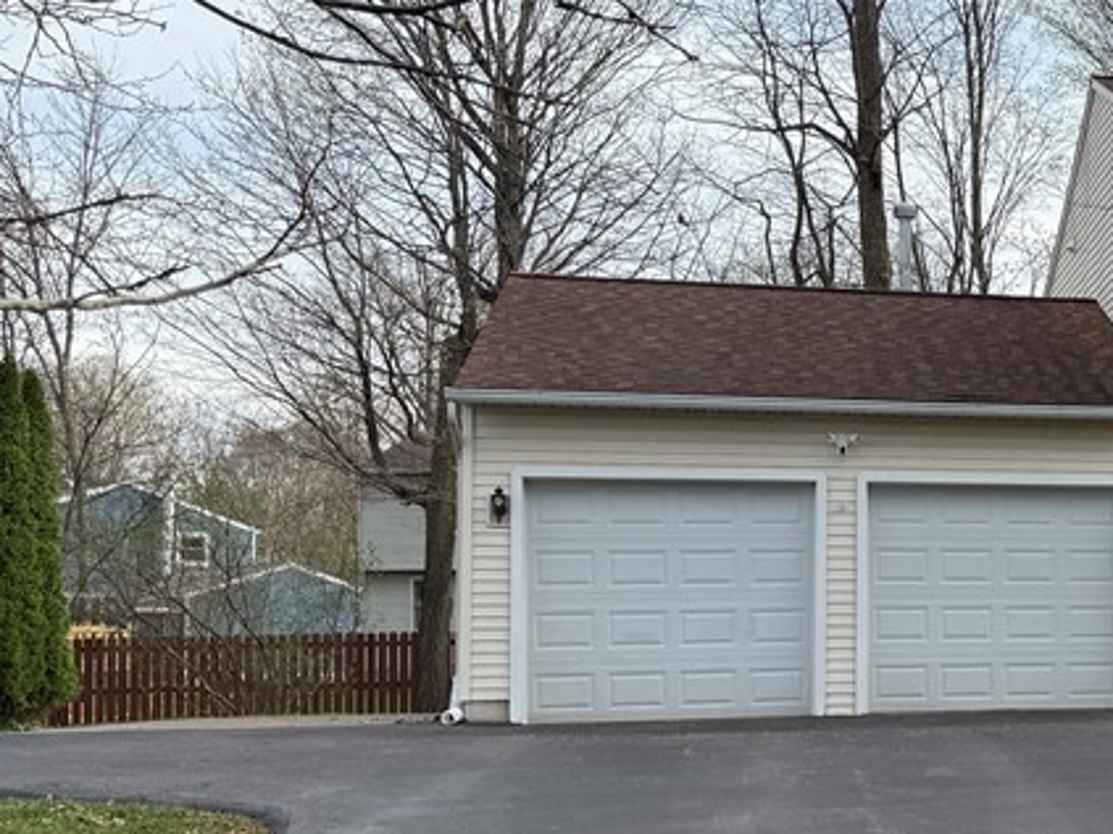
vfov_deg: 25.1
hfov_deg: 28.9
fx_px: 1864
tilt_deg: +3.5
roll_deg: +0.8
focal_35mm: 58
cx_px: 1330
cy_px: 533
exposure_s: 1/2110
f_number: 1.78
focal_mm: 6.76
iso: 80
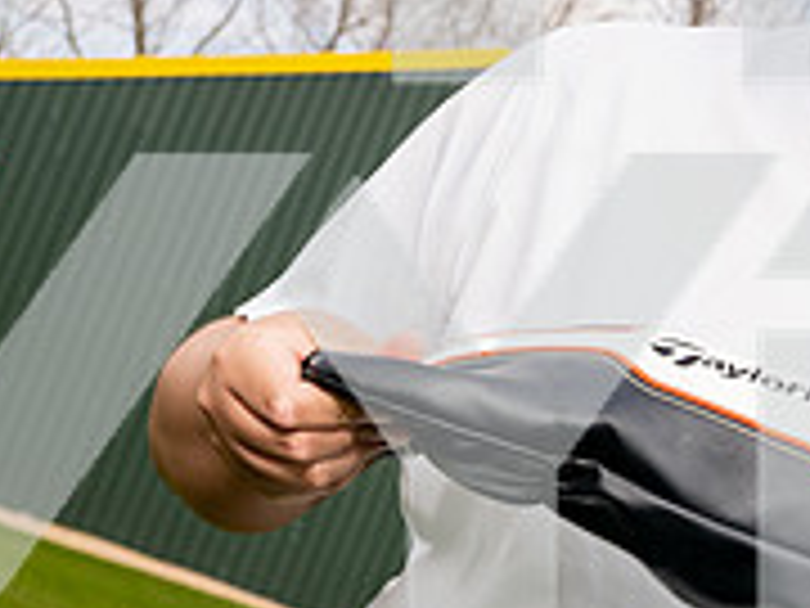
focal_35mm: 131
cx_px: 711
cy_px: 421
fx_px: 3065
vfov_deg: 11.3
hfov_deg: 14.9
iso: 100
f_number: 8
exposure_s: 1/125
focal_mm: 41
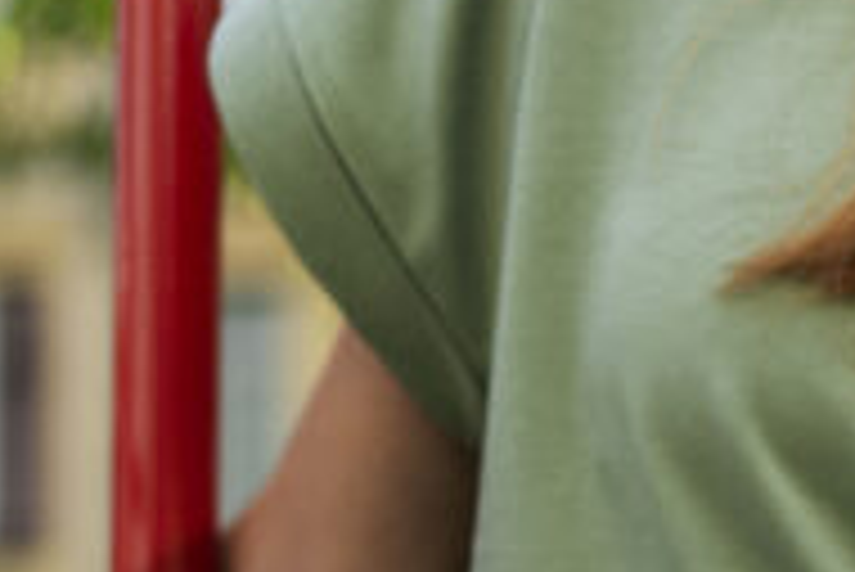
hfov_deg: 9.9
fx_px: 4373
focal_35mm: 184
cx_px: 2012
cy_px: 462
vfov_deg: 7.5
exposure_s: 1/1000
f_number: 2
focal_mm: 35
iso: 320
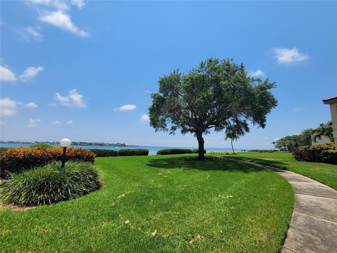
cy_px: 126
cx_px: 168
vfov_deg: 89.9
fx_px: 127
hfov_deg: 106.2
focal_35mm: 13
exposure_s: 1/2607
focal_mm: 2.2
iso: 50
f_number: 2.2
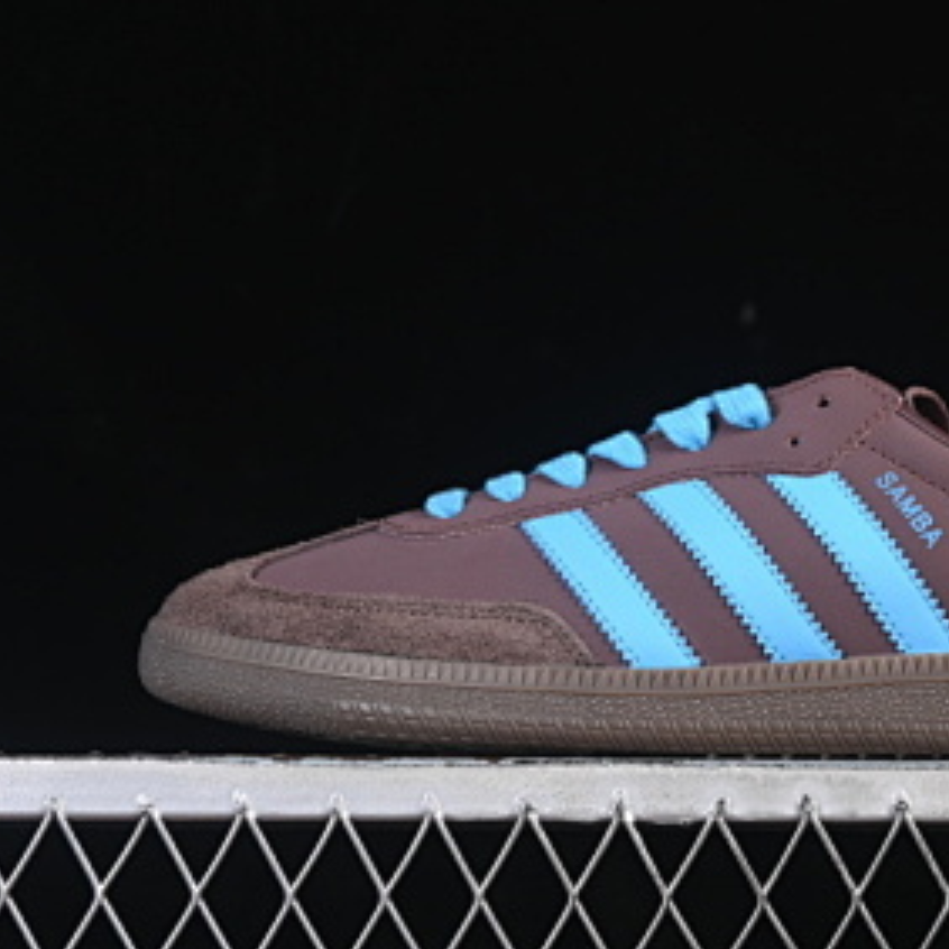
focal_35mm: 113
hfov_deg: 15.3
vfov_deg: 15.4
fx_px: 3505
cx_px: 747
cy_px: 412
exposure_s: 1/60
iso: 160
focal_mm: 50
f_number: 6.3
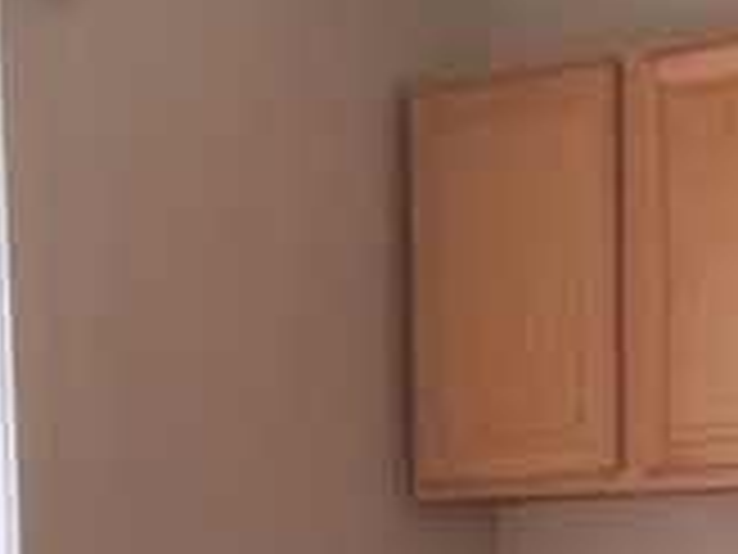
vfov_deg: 12.3
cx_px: 418
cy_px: 892
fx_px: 2409
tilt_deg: -6.8
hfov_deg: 17.4
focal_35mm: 113
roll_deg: +0.8
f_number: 2.2
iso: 32
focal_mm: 4.15
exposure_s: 1/120
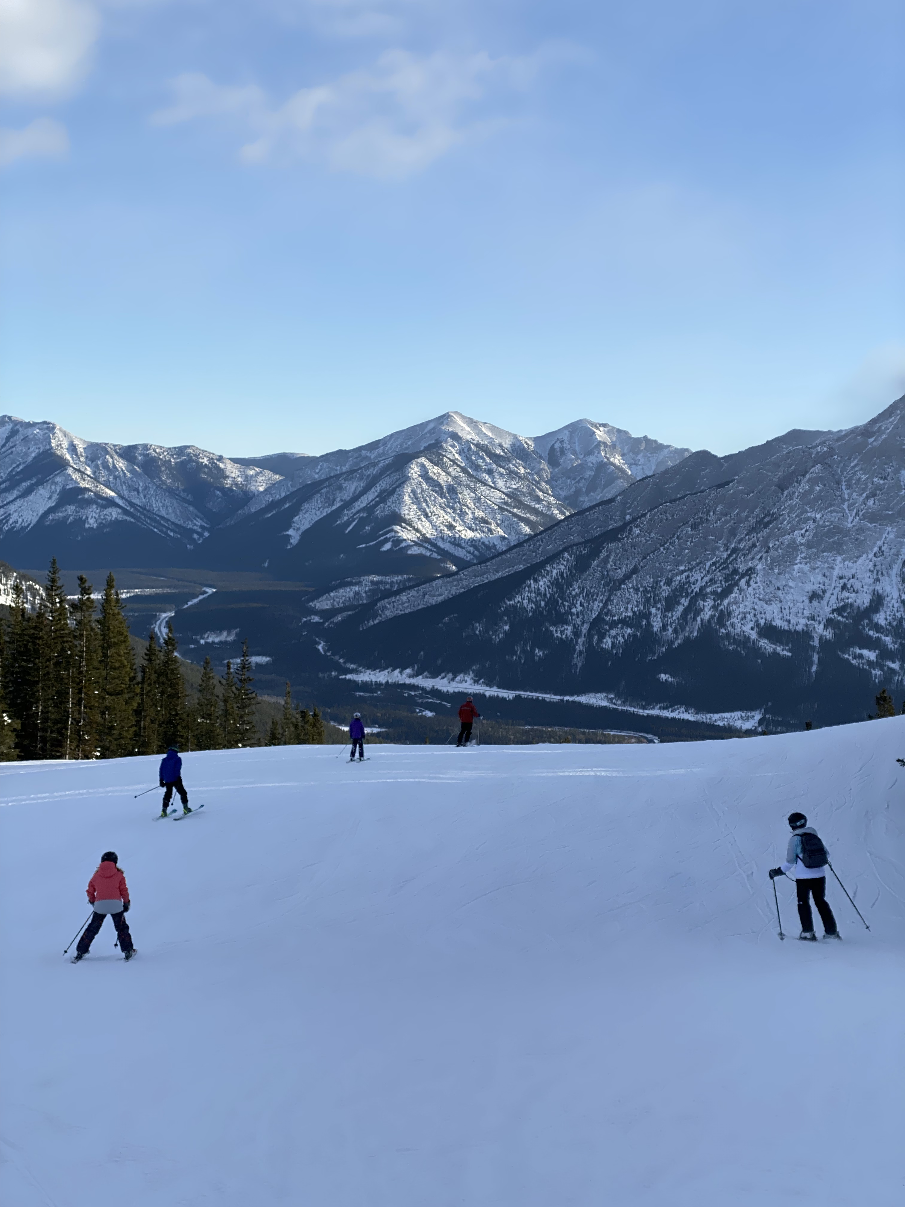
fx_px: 1813
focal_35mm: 52
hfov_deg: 28.0
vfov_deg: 36.8
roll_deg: -1.9
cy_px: 604
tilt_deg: -4.0
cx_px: 452
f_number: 2
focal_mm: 6
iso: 20
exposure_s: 1/1261
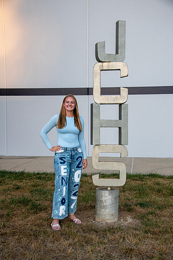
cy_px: 130
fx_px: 360
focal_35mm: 50
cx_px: 86
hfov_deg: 27.0
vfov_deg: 39.6
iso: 2000
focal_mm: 50
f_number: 7.1
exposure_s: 1/1000
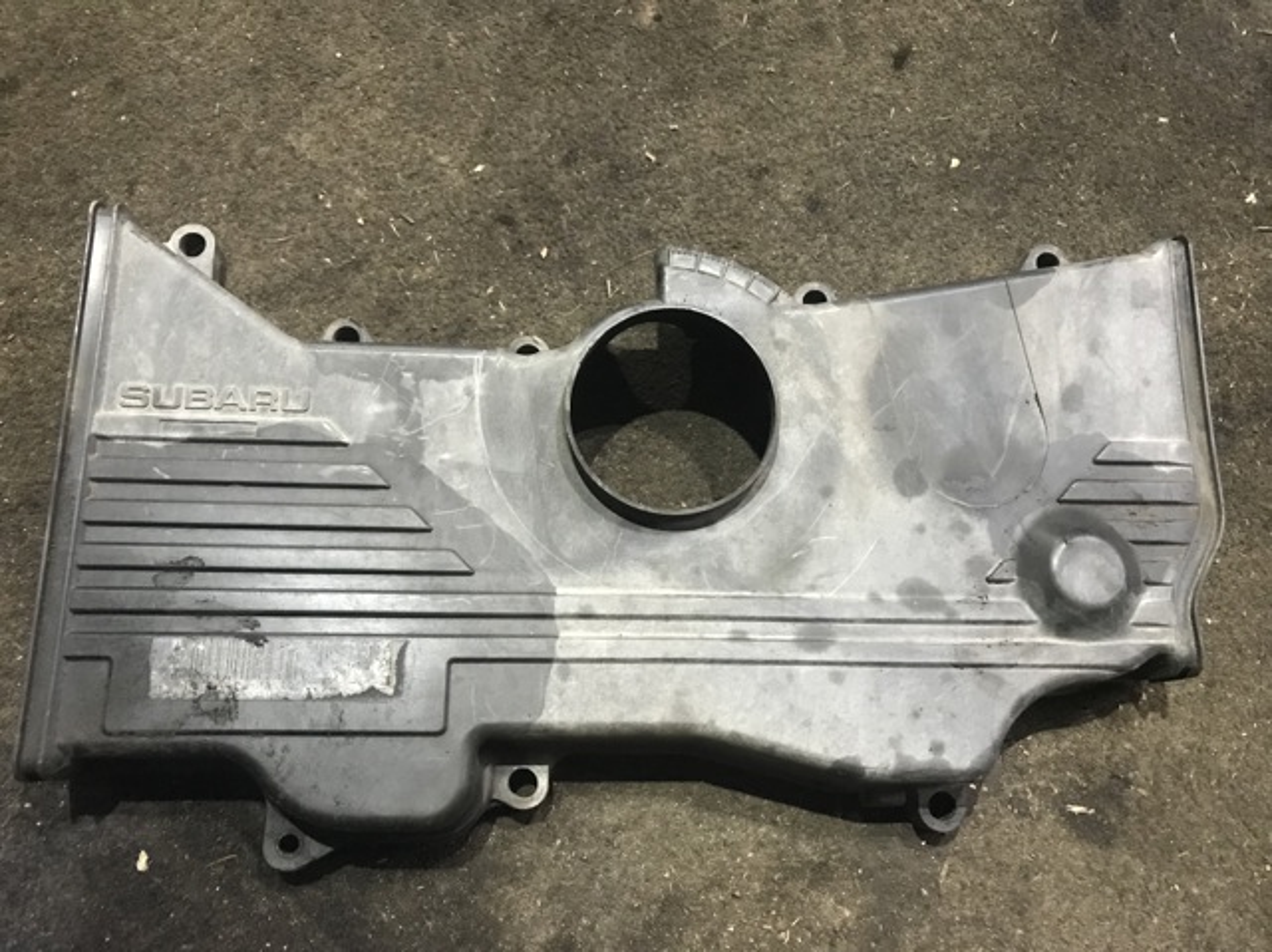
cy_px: 476
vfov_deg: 49.7
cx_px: 636
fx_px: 1028
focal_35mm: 28
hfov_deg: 63.5
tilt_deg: -77.0
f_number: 1.8
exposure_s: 1/6
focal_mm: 3.99
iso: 80
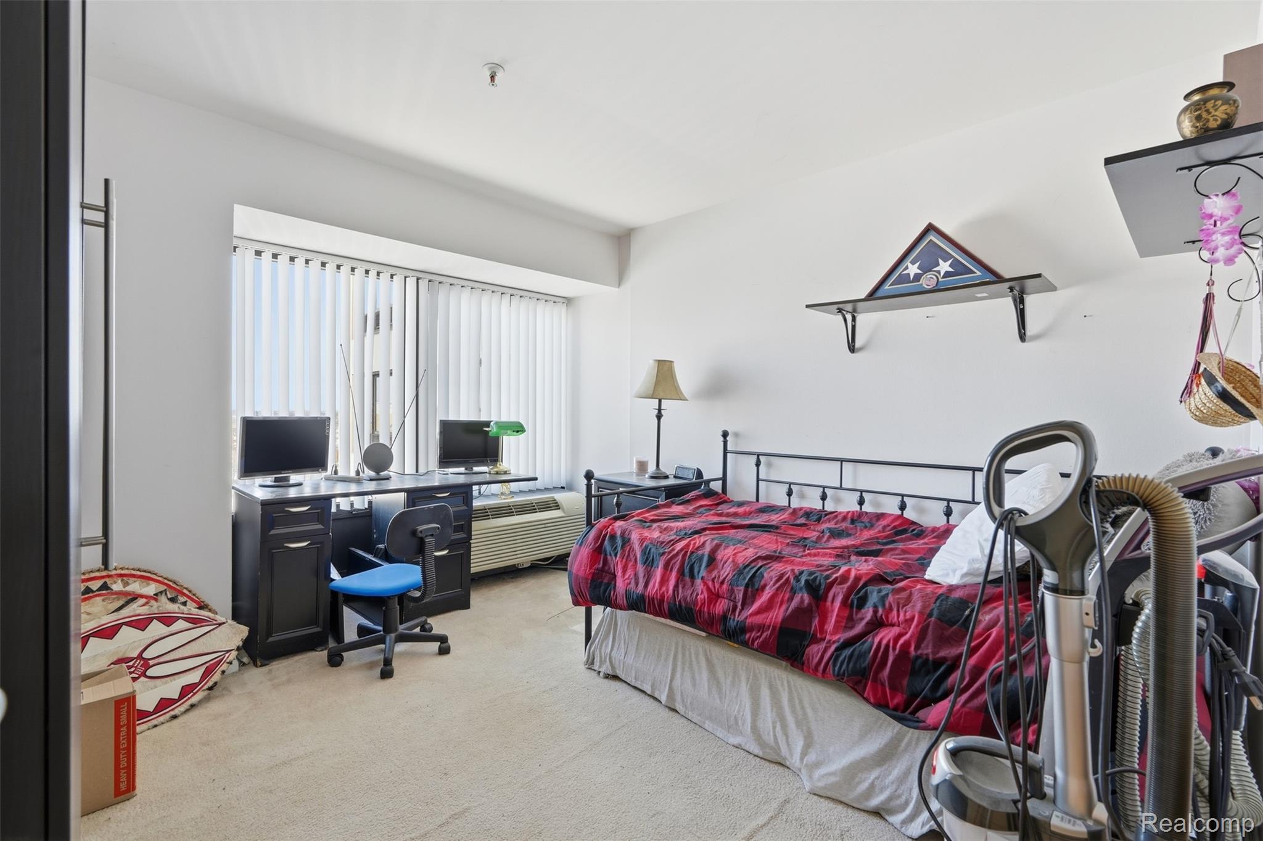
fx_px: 561
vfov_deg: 73.7
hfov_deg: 96.8
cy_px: 420
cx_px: 632
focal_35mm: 16
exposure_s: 1/400
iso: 400
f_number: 8
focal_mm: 16
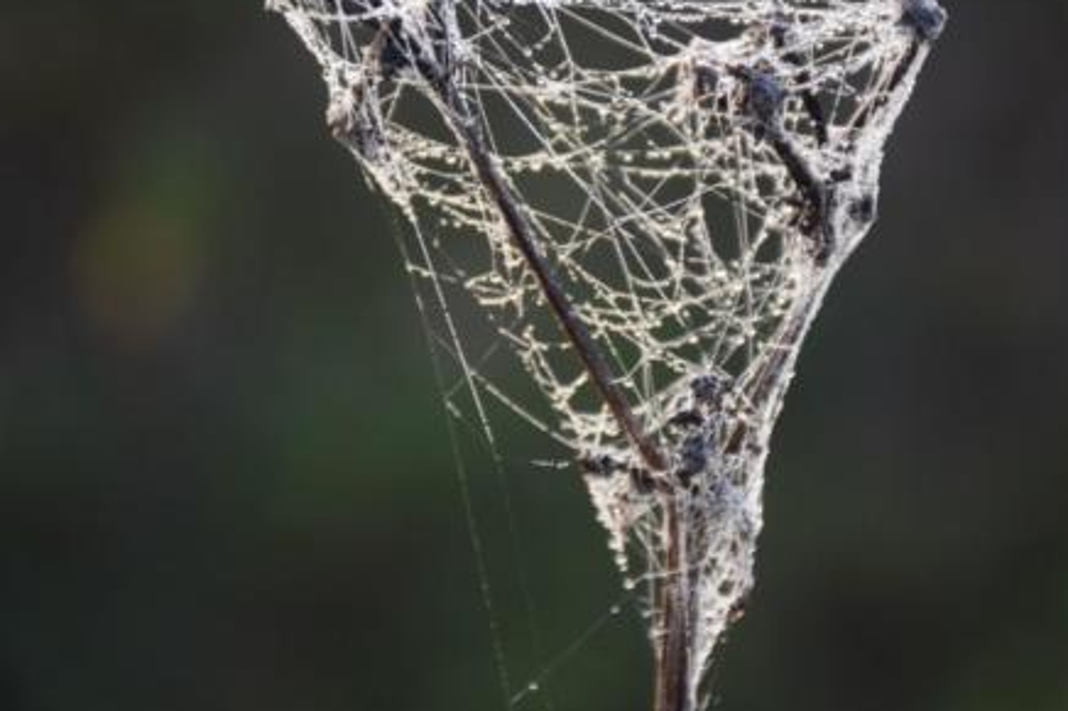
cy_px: 313
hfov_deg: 8.5
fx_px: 7144
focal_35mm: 241
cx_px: 573
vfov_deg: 5.7
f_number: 5.6
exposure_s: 1/200
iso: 800
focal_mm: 140
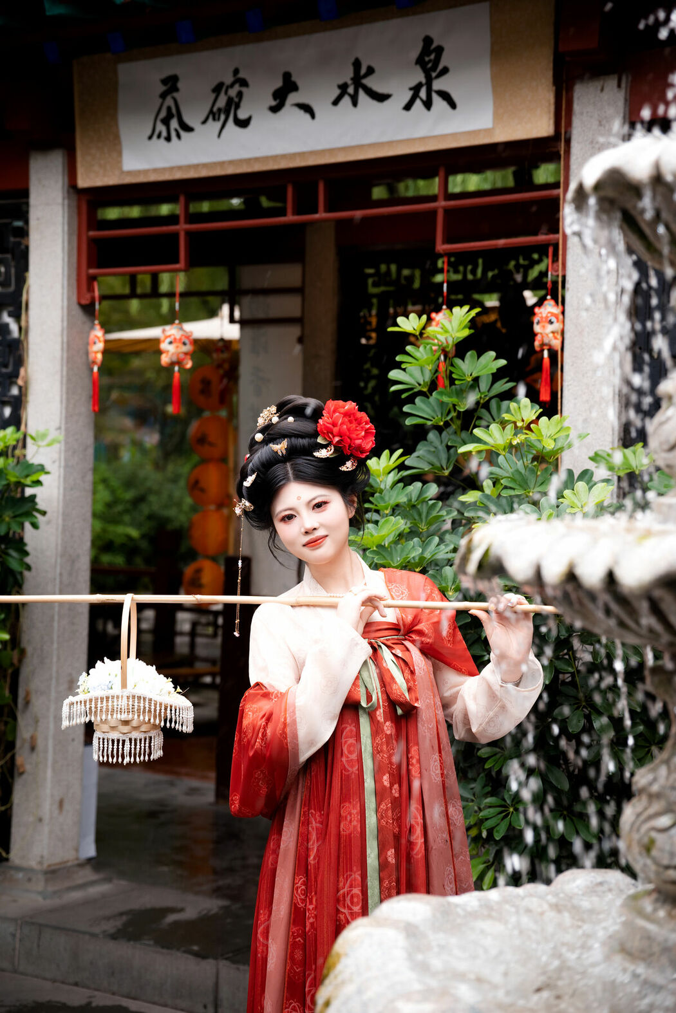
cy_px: 506
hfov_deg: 20.3
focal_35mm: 67
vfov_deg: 30.1
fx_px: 1886
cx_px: 338
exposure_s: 1/200
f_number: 4
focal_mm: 67
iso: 320
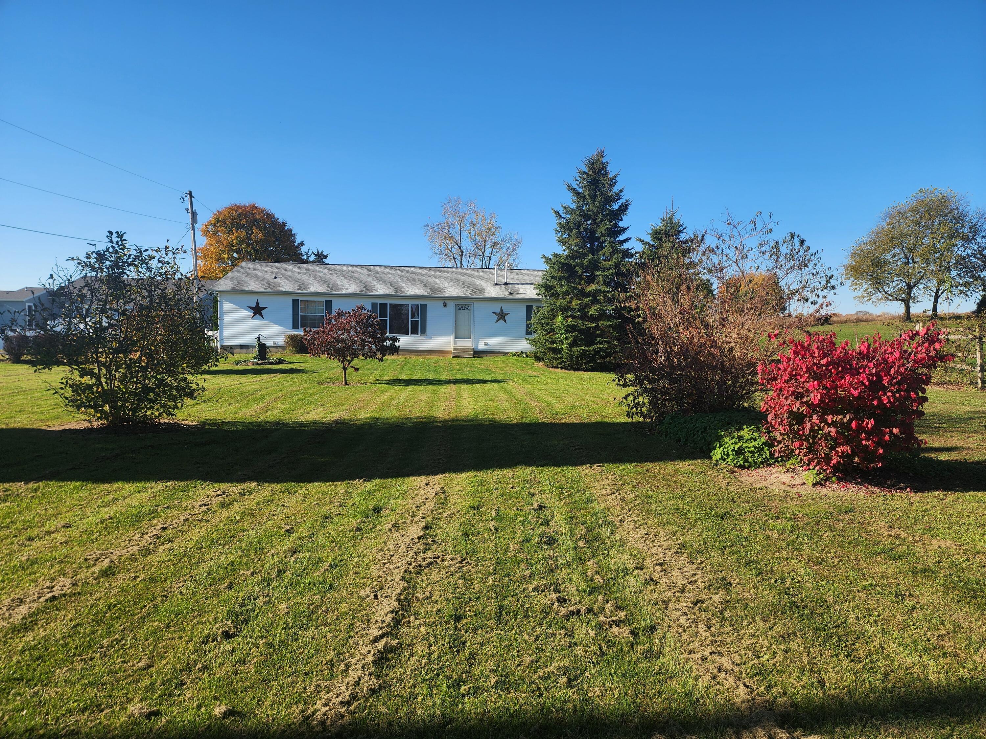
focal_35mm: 23
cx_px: 493
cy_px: 370
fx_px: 655
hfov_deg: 73.9
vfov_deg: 58.9
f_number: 1.8
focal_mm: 6.4
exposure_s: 1/715
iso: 12
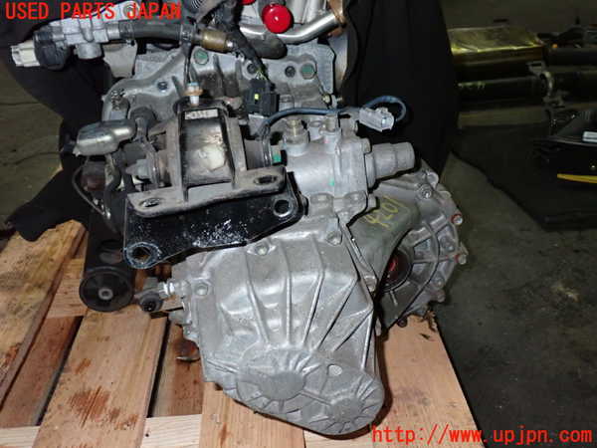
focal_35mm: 36
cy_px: 224
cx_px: 298
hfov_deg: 51.4
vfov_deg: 39.7
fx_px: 621
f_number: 7.1
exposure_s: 1/40
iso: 800
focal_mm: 6.37
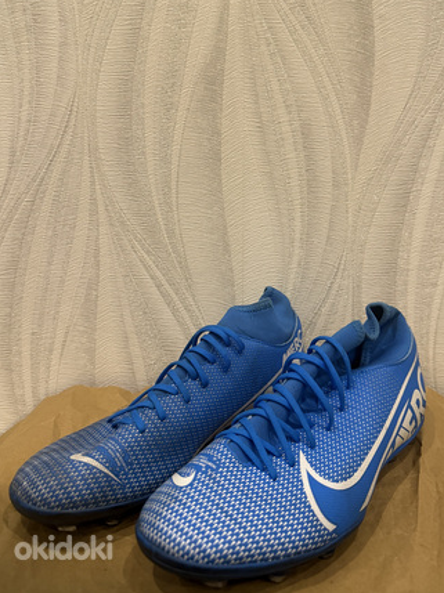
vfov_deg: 63.1
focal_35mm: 28
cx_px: 234
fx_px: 480
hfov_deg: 49.7
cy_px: 250
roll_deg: -0.6
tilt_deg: -7.6
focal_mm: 6.76
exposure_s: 1/50
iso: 400
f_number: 1.78
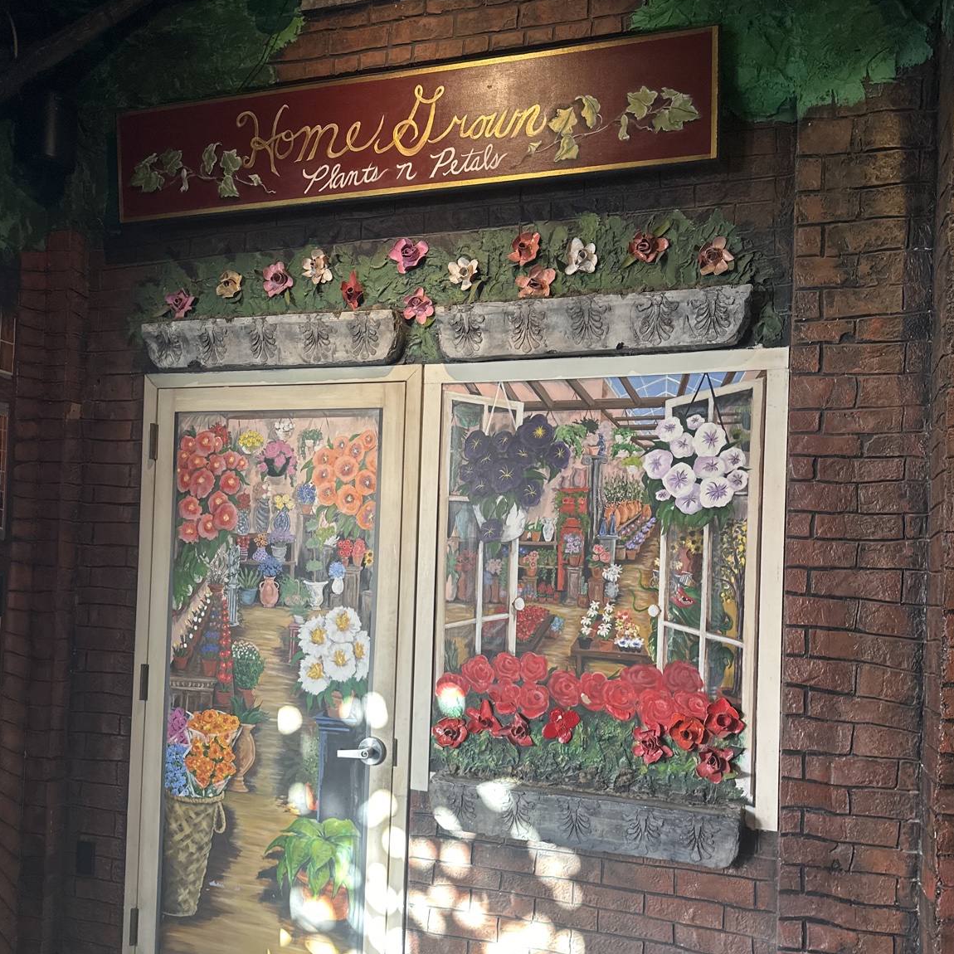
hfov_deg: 55.6
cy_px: 559
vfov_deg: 55.3
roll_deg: -2.5
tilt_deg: +0.6
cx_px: 473
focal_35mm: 29
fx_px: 904
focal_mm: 6.86
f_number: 1.78
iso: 250
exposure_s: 1/64
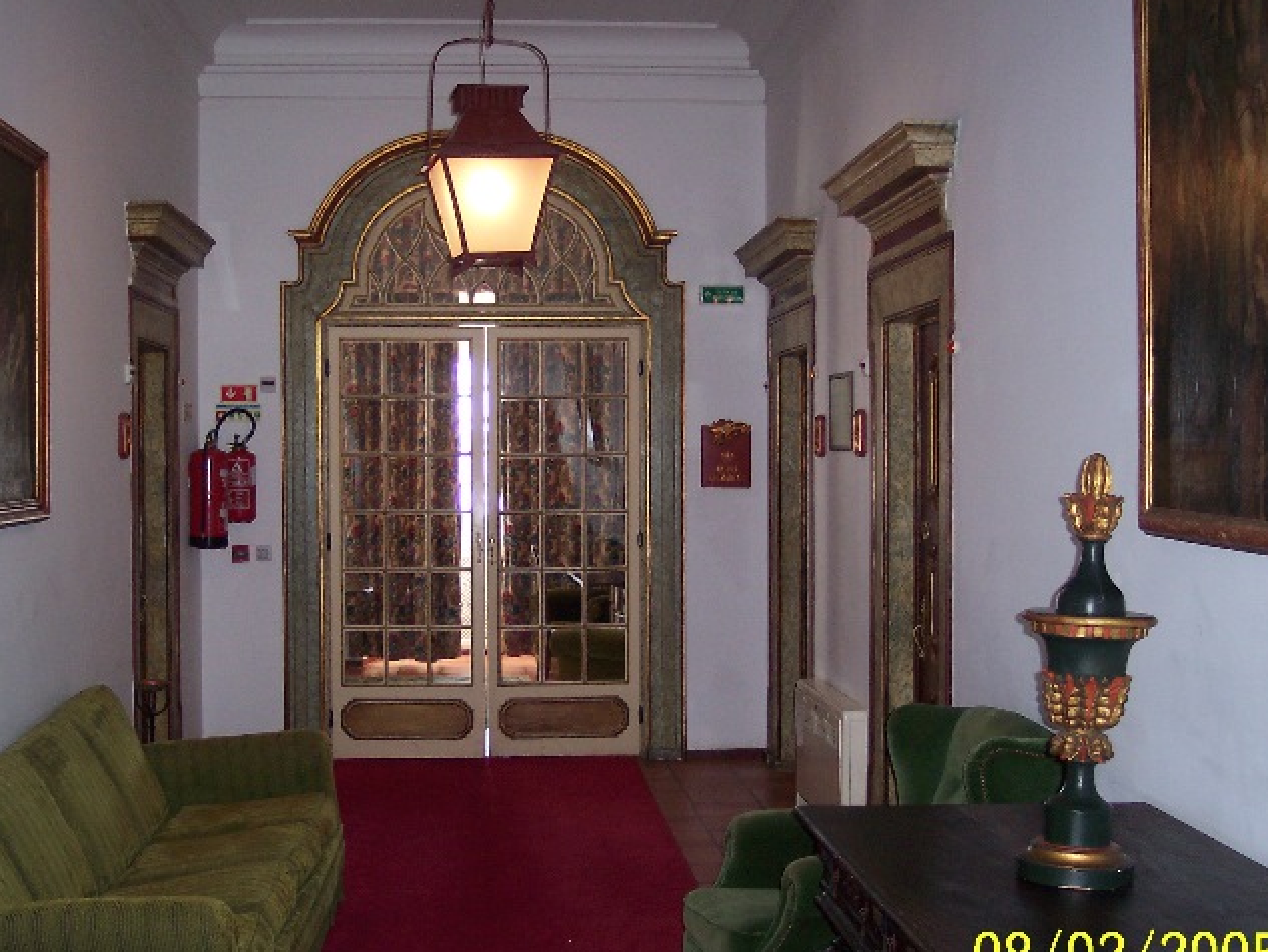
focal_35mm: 48
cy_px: 505
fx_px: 1759
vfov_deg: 30.3
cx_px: 561
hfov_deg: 39.6
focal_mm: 8
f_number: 2.8
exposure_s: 1/30
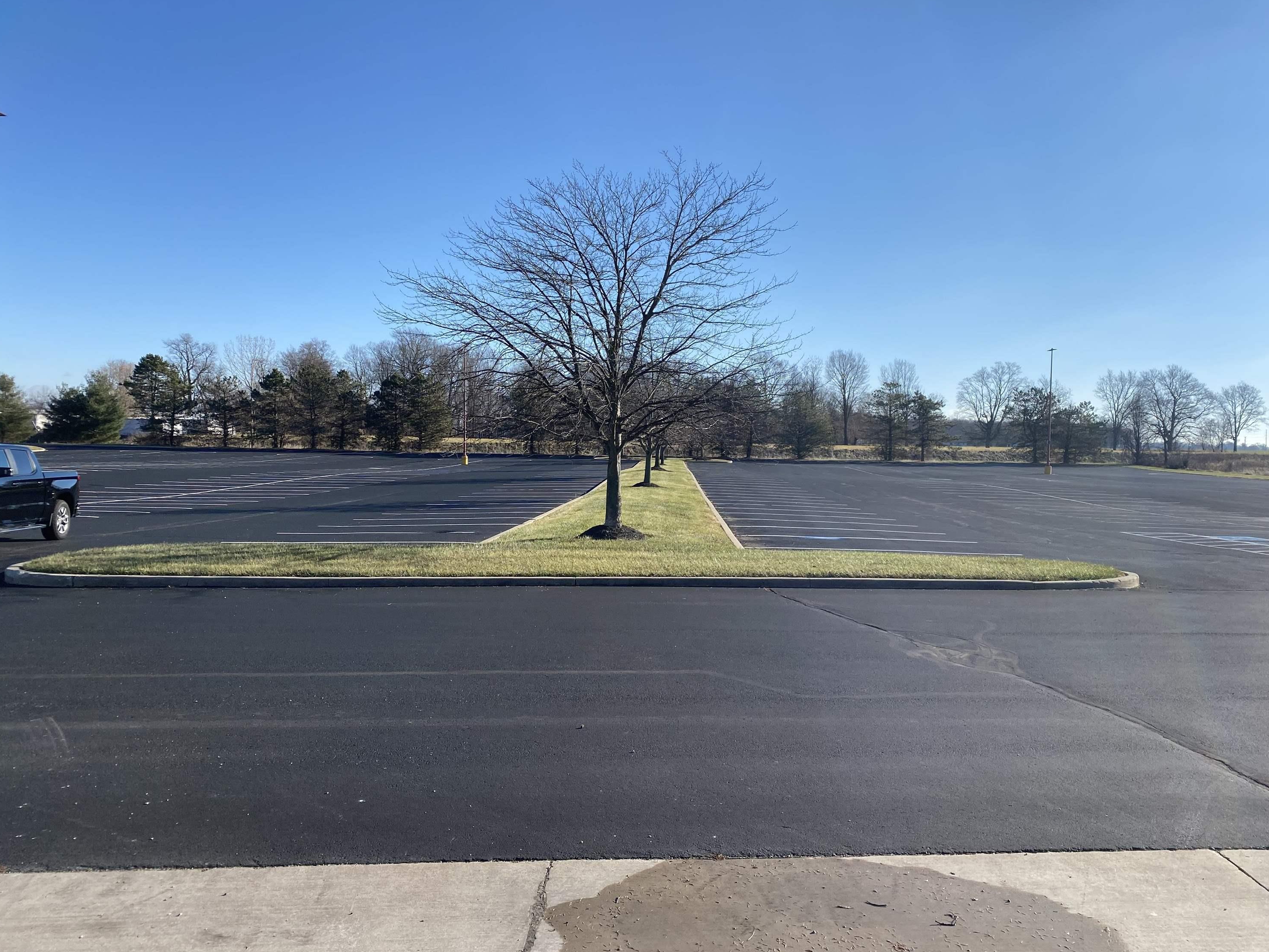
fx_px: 990
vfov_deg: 51.4
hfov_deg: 65.3
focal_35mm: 27
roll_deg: -0.9
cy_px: 461
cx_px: 647
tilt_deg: -0.5
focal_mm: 4.25
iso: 32
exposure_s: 1/3040
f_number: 1.8
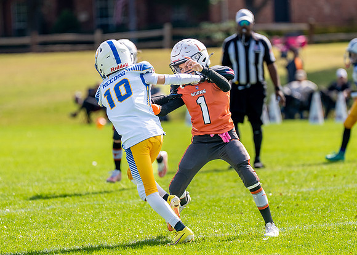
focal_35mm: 370
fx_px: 3751
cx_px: 174
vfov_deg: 3.9
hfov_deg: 5.4
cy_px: 132
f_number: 2.8
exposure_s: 1/2500
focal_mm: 200
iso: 160
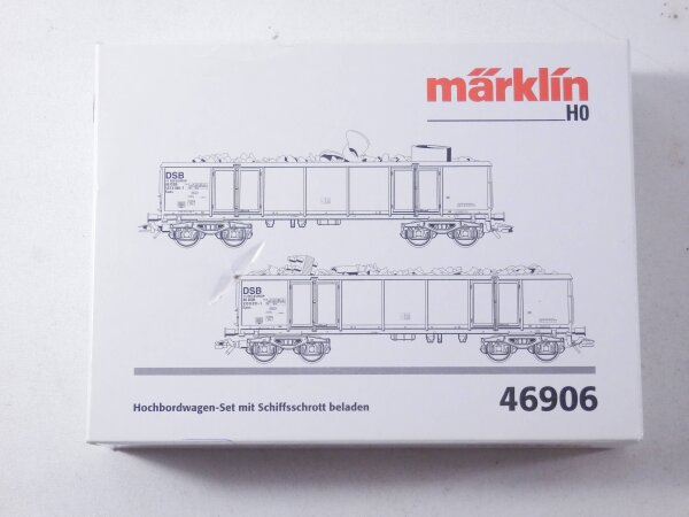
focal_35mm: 66
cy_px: 258
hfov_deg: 29.4
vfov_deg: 22.3
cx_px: 344
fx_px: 1314
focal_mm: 11.9
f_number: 4.4
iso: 640
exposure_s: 1/160
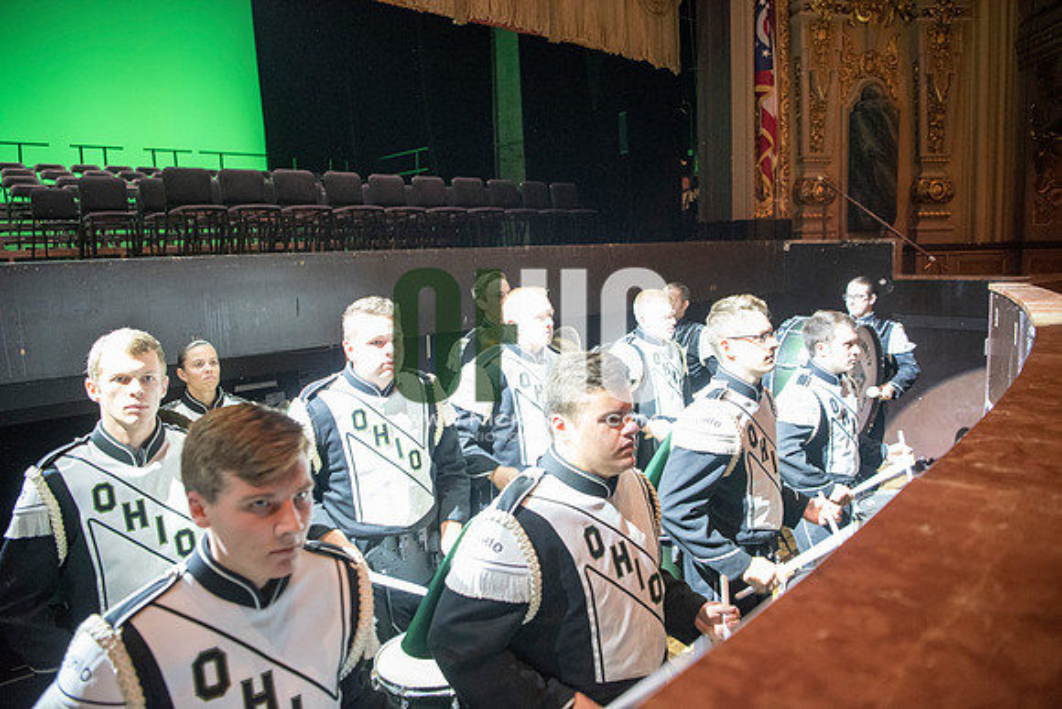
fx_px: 708
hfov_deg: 73.7
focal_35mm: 24
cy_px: 354
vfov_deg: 53.2
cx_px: 531
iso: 4000
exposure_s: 1/100
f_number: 2.8
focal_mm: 24
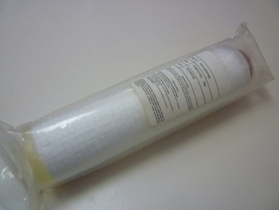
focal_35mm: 29
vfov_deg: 48.2
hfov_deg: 61.7
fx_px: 234
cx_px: 140
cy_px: 105
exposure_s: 1/30
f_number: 3.3
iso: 200
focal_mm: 5.2
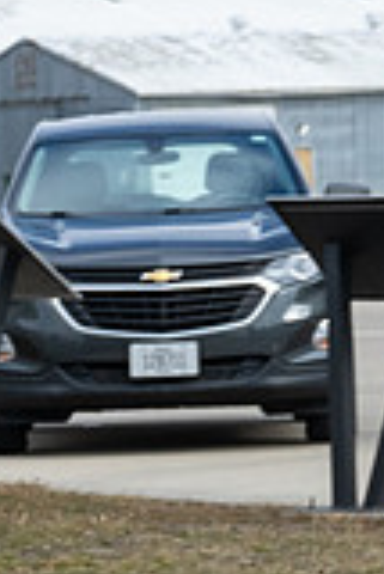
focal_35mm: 365
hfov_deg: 3.7
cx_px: -739
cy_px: 559
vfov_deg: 5.6
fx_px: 5827
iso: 250
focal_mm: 48
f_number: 7.1
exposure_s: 1/320
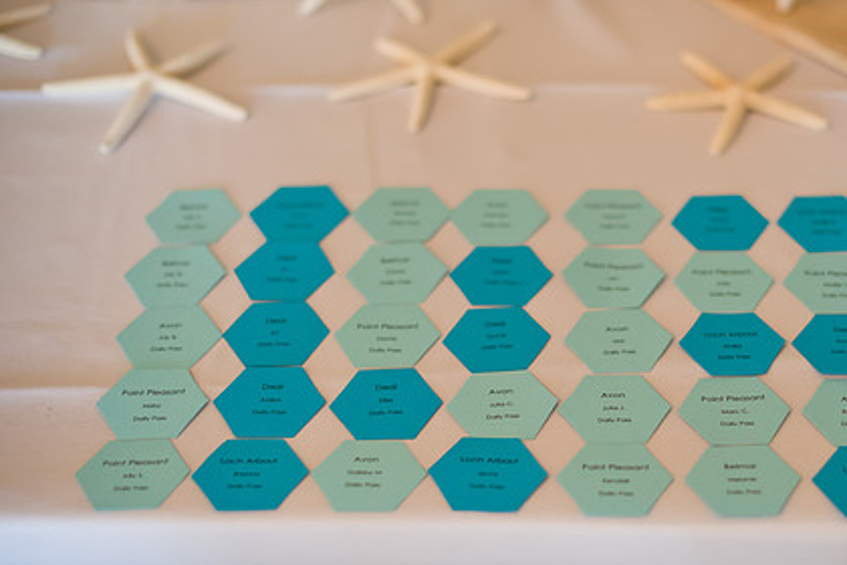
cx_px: 577
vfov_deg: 19.7
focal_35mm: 69
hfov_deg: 29.0
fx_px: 1623
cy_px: 335
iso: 1600
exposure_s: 1/100
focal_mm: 50
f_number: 2
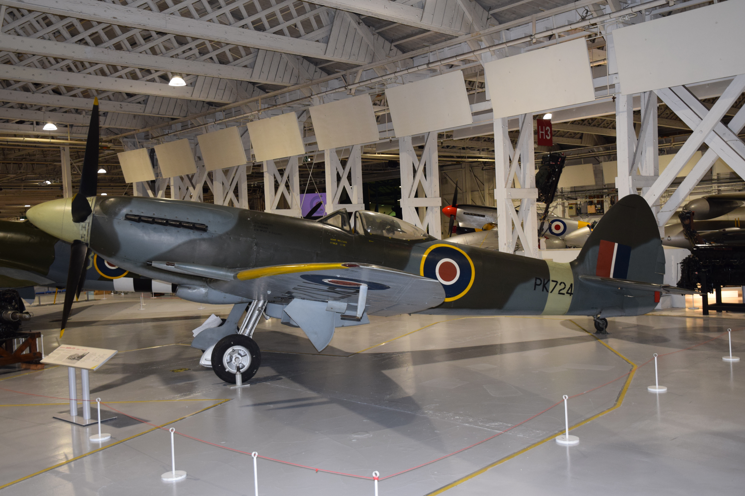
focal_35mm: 36
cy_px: 248
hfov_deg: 53.1
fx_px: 745
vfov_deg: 36.9
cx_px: 372
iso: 800
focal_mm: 24
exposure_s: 1/80
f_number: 4.5
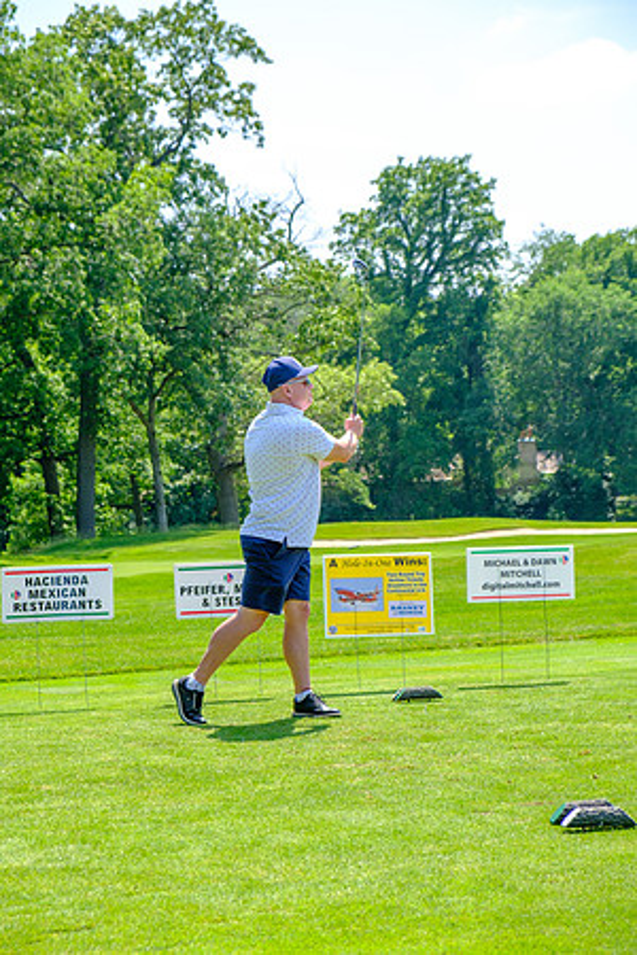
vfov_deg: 24.5
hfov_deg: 16.5
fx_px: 2203
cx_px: 318
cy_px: 478
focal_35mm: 83
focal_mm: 55
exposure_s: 1/320
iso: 200
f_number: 5
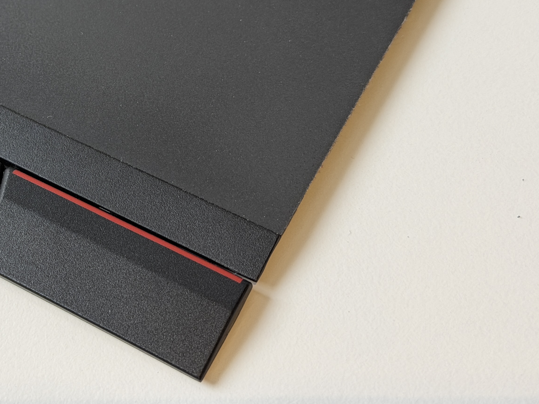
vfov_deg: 17.4
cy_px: 55
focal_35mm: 84
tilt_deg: -55.5
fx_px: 1308
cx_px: 84
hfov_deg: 22.9
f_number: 1.78
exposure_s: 1/100
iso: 50
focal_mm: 6.76
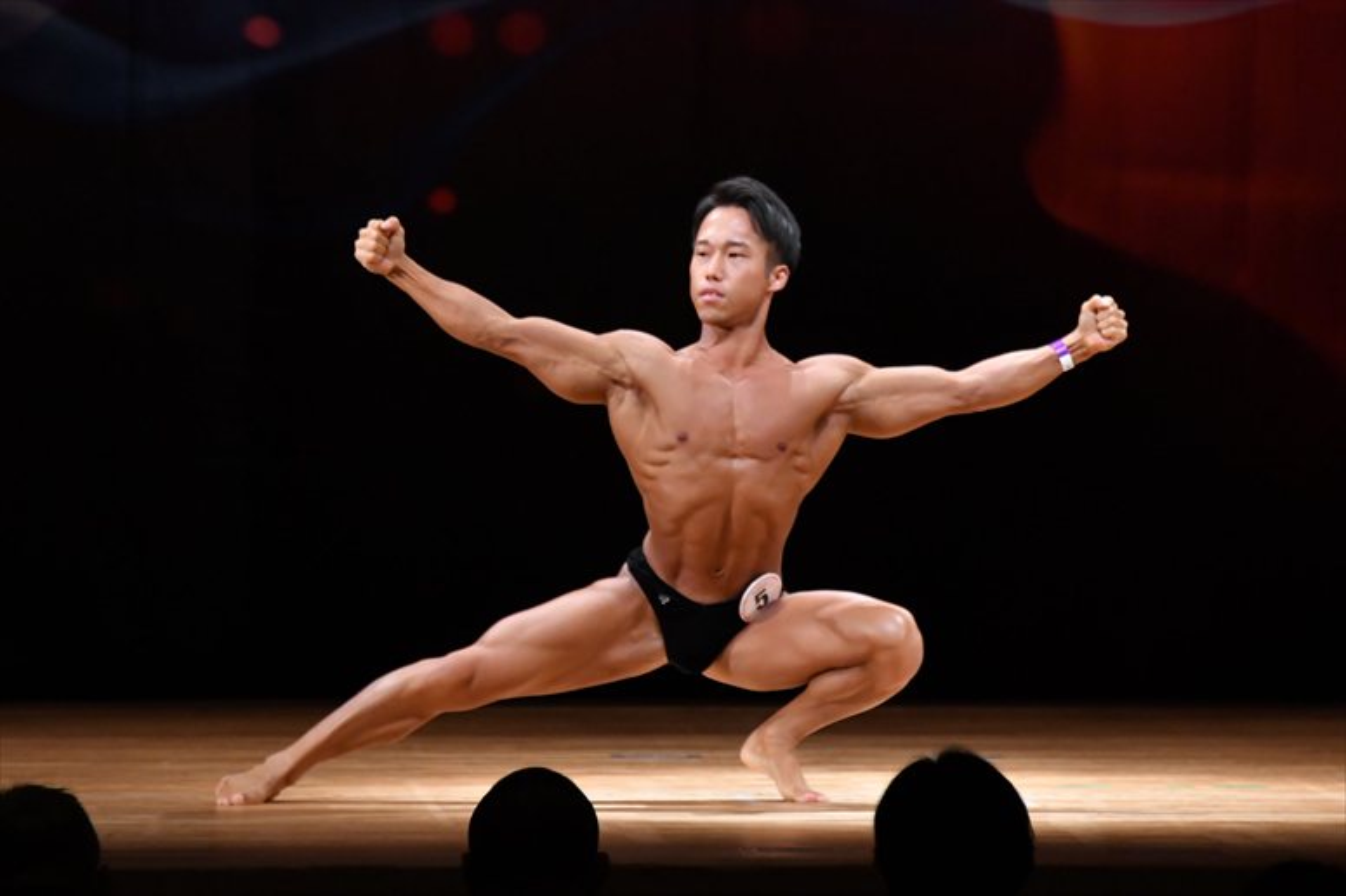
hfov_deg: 6.9
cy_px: 448
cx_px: 673
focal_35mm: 300
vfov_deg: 4.6
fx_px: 11211
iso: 4000
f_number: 5.6
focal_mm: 200
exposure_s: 1/400
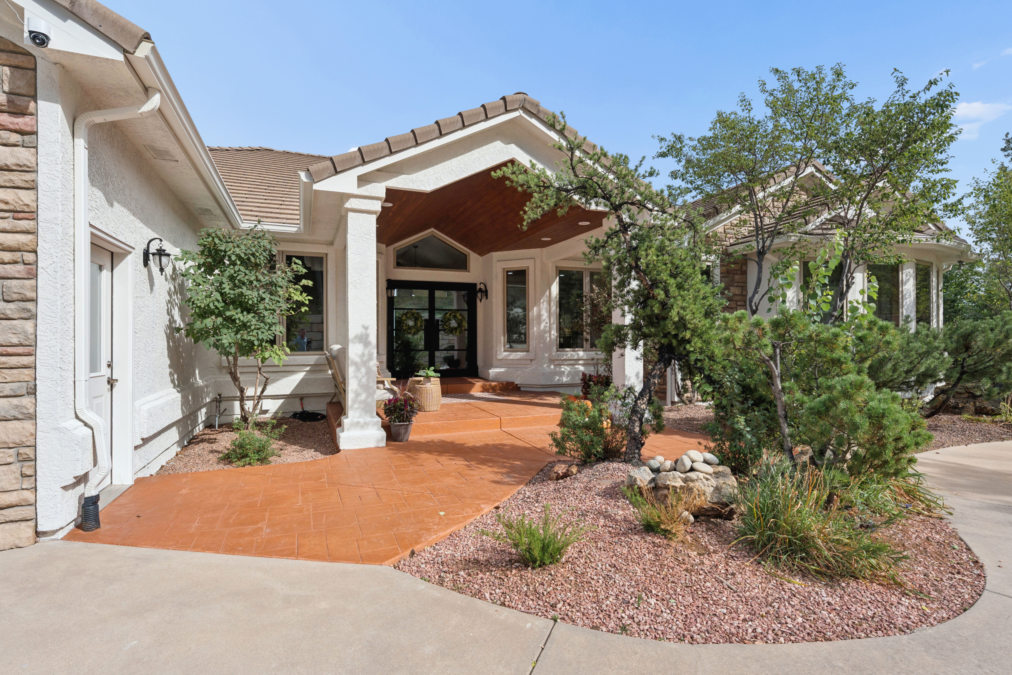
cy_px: 338
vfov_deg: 70.4
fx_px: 478
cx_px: 506
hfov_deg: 93.3
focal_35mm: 17
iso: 320
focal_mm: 17
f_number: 9
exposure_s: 1/640
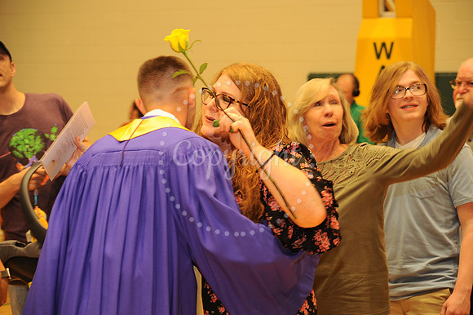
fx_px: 1379
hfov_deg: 19.5
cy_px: 158
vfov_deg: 13.0
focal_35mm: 105
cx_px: 236
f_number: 5.6
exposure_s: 1/60
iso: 1250
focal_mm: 105
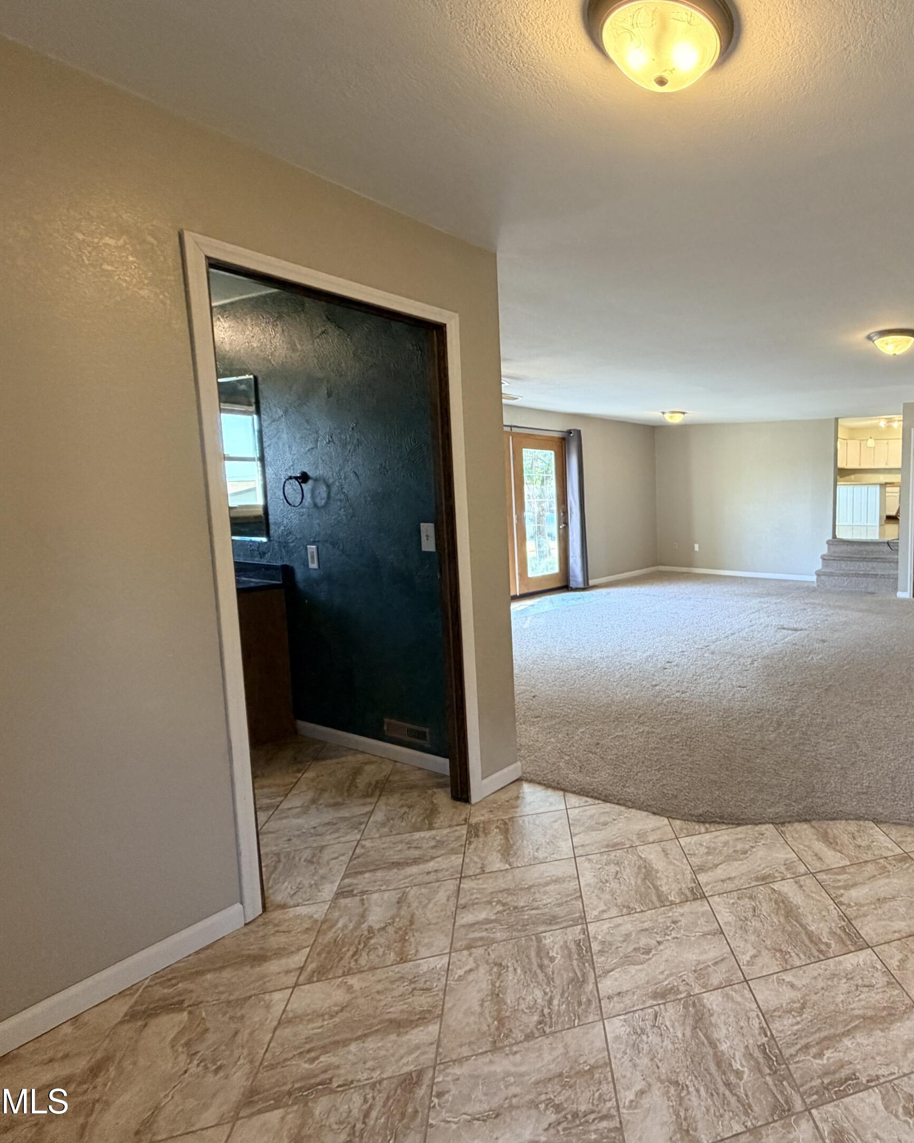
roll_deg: +0.5
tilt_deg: -5.8
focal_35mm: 19
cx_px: 742
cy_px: 560
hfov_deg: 64.1
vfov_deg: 83.3
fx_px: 643
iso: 250
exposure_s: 1/60
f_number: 2.2
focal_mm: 2.22
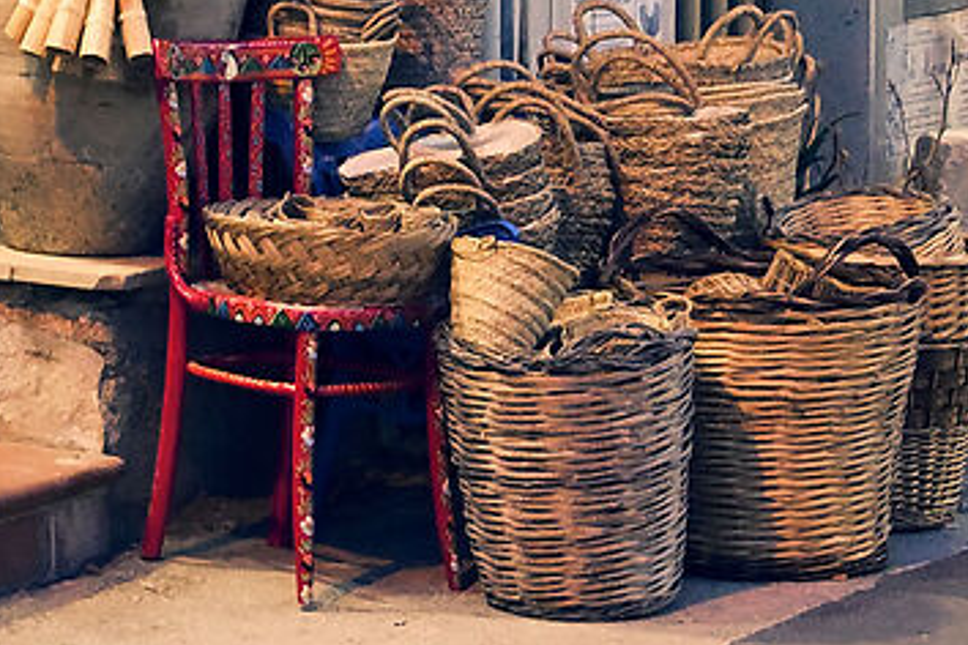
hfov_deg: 10.6
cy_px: -253
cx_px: -733
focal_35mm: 183
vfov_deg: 7.4
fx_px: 4920
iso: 3200
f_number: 4
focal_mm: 27
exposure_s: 1/125
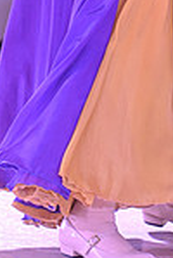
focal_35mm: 776
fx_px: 5567
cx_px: 272
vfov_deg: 2.6
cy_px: -158
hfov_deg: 1.8
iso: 5000
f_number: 4.5
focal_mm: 200
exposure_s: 1/400
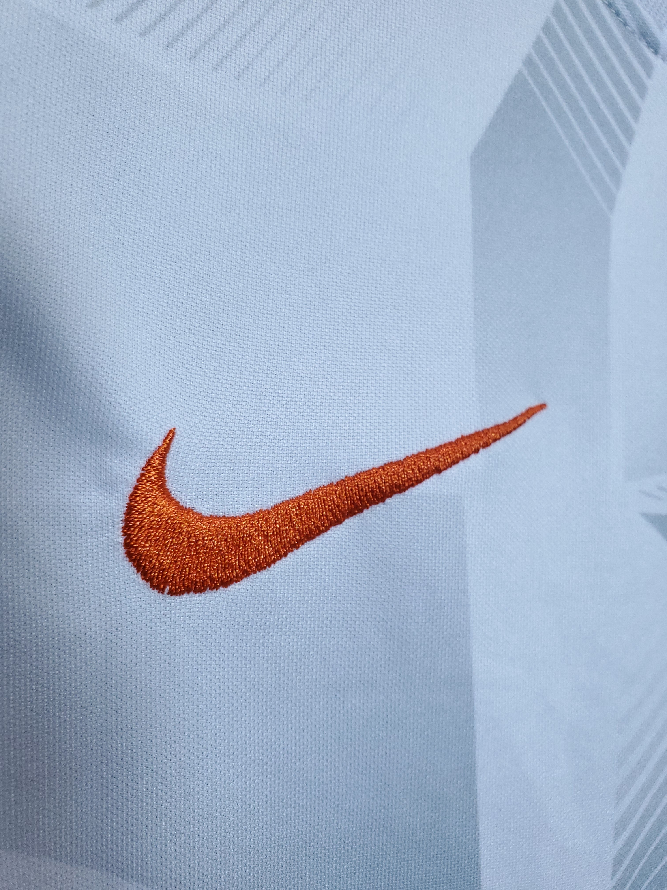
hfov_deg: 53.1
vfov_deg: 67.3
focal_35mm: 26
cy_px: 445
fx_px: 668
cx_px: 334
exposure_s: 1/15
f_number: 2.4
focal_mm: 4.3
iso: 160
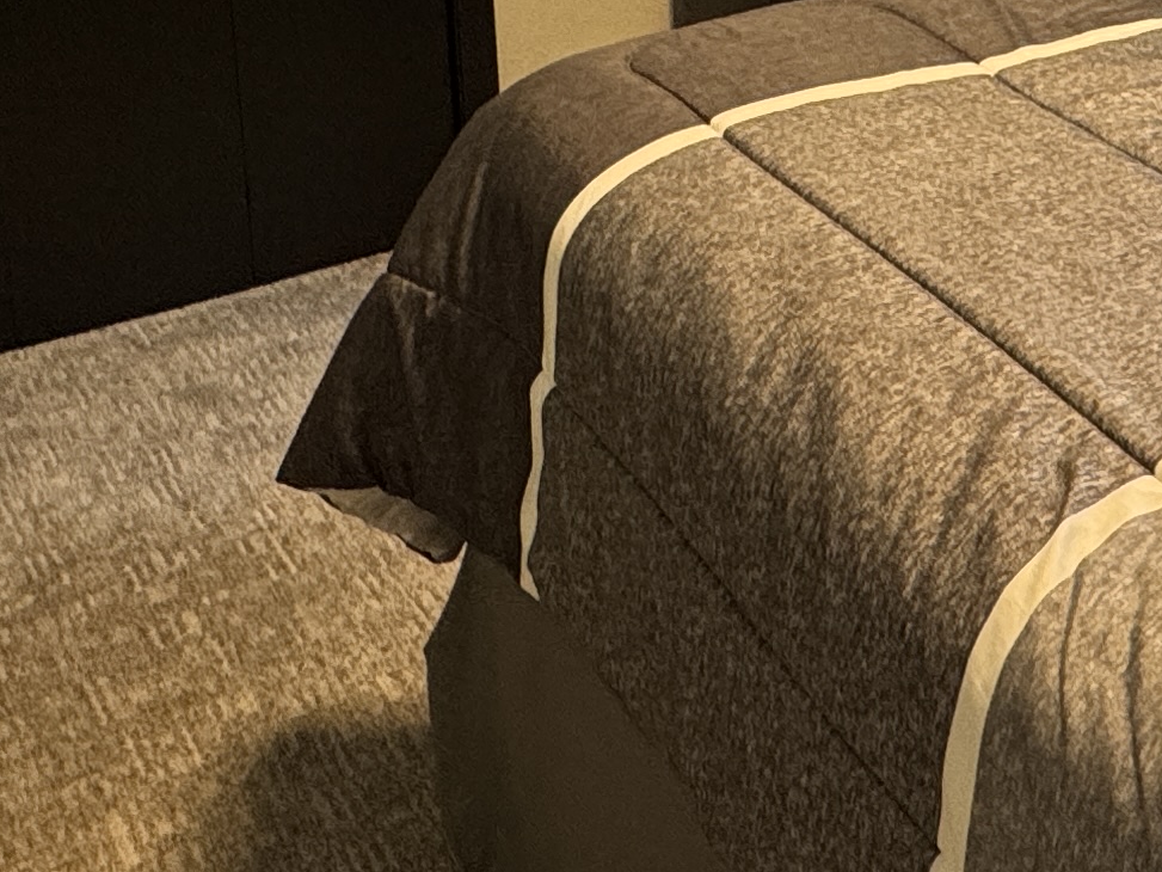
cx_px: 1261
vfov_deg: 22.8
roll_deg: -2.0
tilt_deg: -10.9
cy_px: -227
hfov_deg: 30.0
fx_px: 1947
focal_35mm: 58
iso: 200
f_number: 2.2
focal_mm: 2.22
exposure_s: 1/60
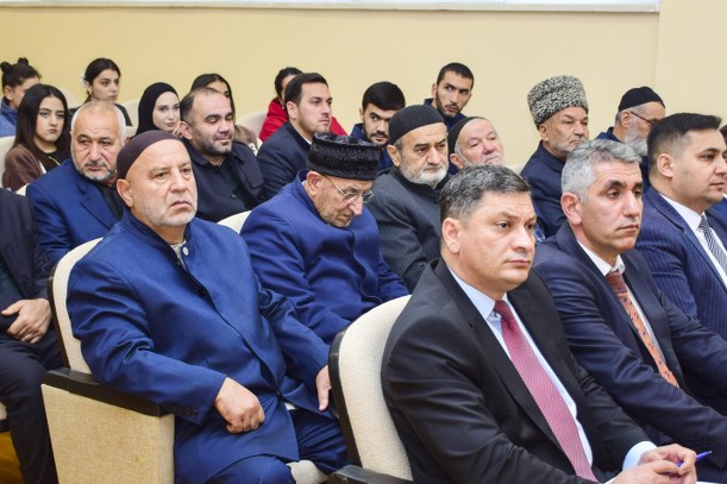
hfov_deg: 34.5
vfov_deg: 23.4
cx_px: 317
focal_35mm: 58
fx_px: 1168
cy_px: 271
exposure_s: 1/80
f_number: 3.8
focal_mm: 23
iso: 400
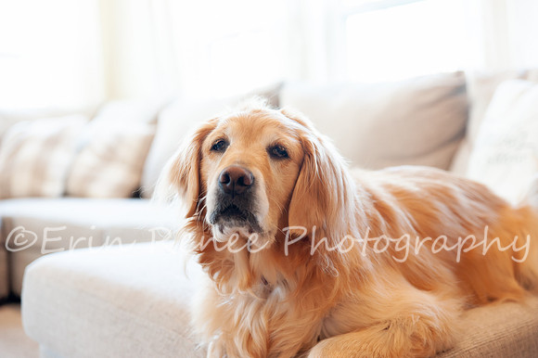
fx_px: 866
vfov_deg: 23.4
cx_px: 269
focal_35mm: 58
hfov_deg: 34.5
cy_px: 179
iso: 1000
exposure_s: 1/125
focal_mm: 58
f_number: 2.8
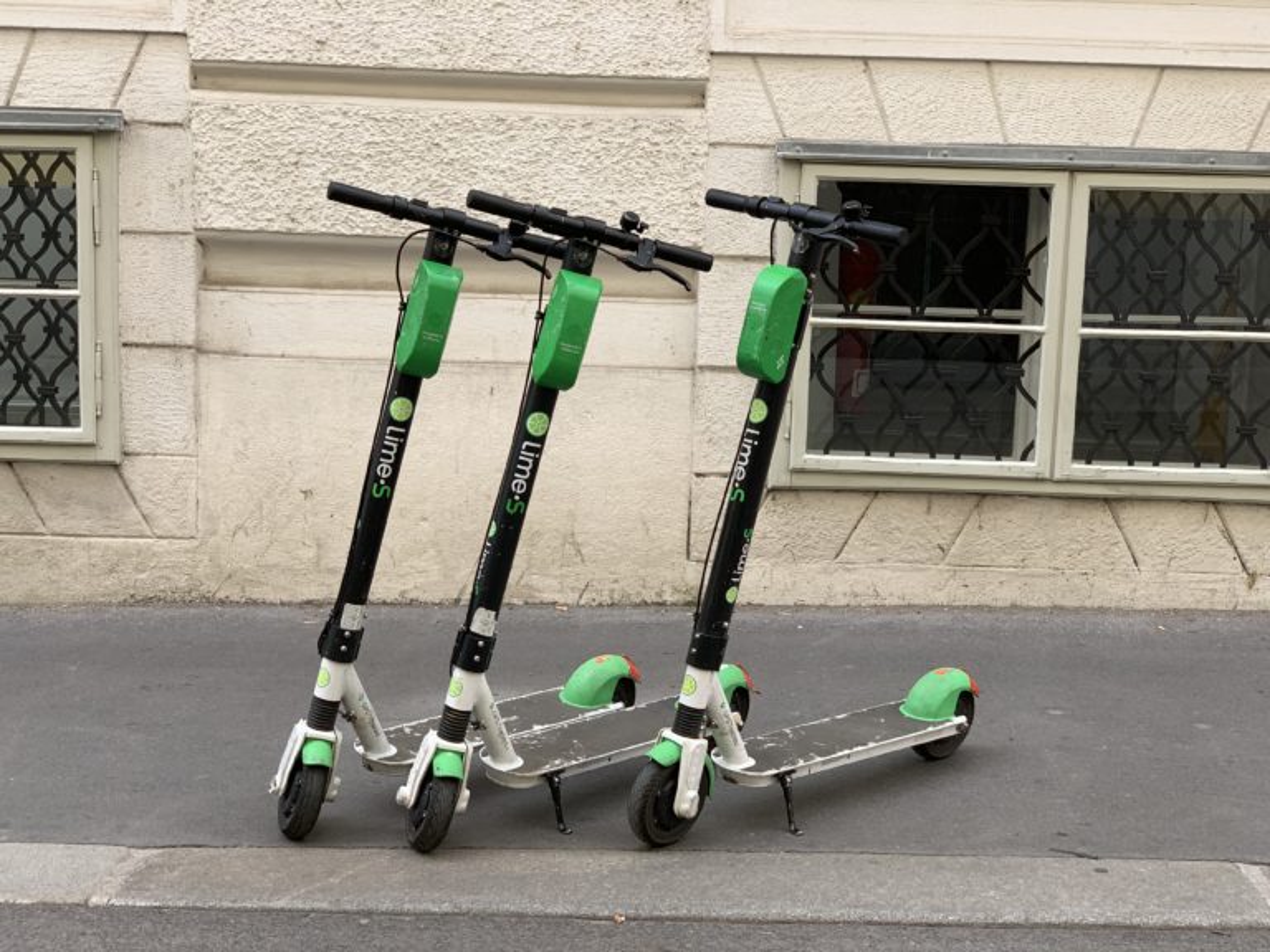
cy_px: 476
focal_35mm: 52
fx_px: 1908
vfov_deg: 28.0
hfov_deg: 36.8
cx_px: 635
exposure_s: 1/324
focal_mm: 6
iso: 16
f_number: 2.4
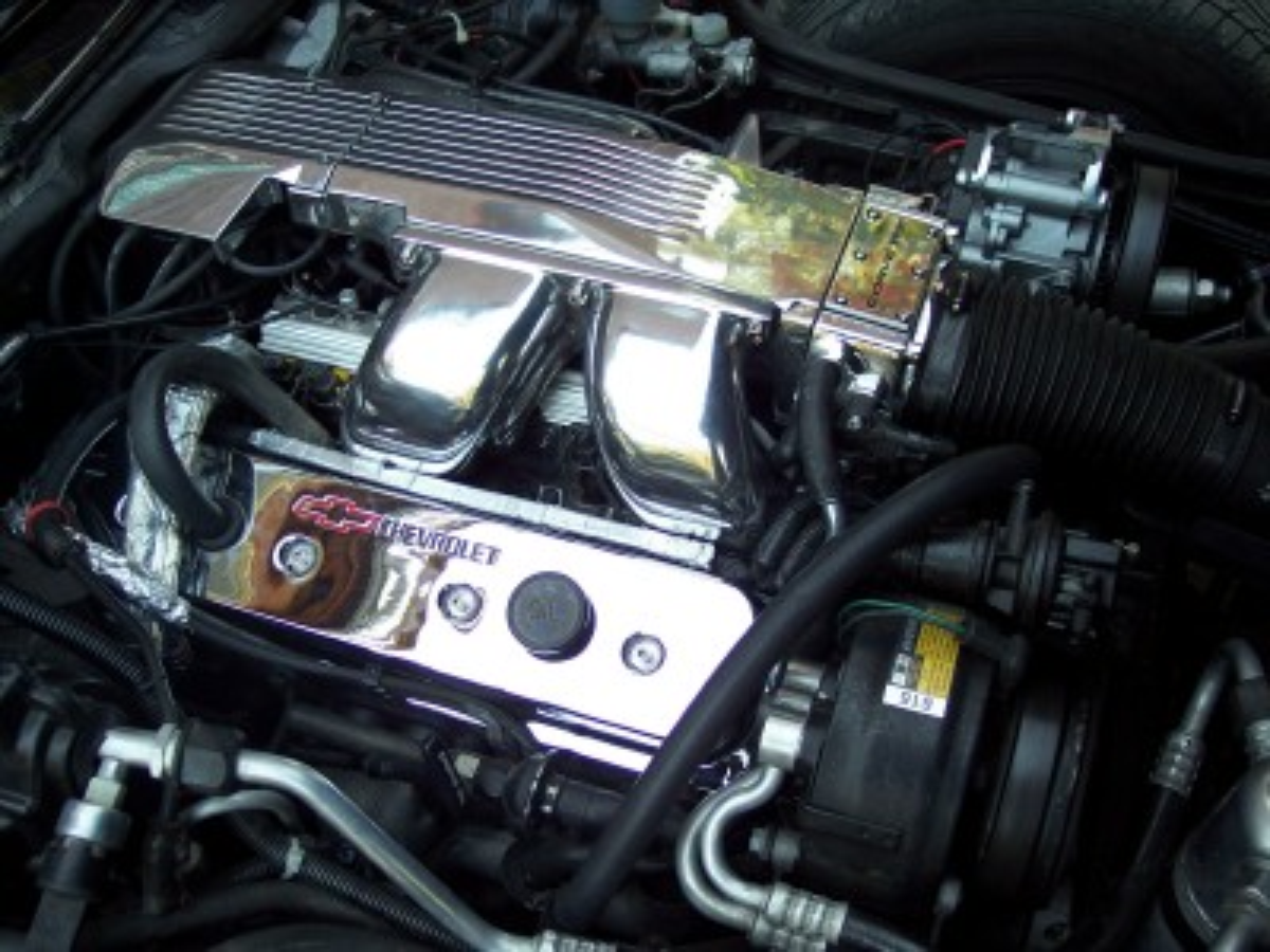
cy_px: 476
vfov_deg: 36.8
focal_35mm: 39
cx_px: 635
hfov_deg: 47.9
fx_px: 1431
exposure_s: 1/90
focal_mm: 8
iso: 100
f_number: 2.8
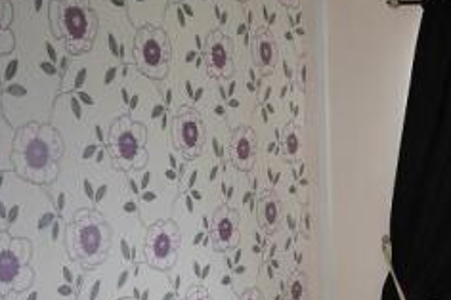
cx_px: 507
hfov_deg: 25.8
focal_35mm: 72
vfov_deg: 18.2
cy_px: 330
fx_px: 901
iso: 200
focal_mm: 14
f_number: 3.2
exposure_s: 1/125
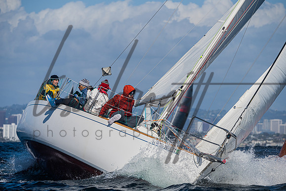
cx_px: 146
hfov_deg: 7.7
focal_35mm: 267
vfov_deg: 5.2
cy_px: 96
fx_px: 2118
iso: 400
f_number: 6.3
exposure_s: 1/6400
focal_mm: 230
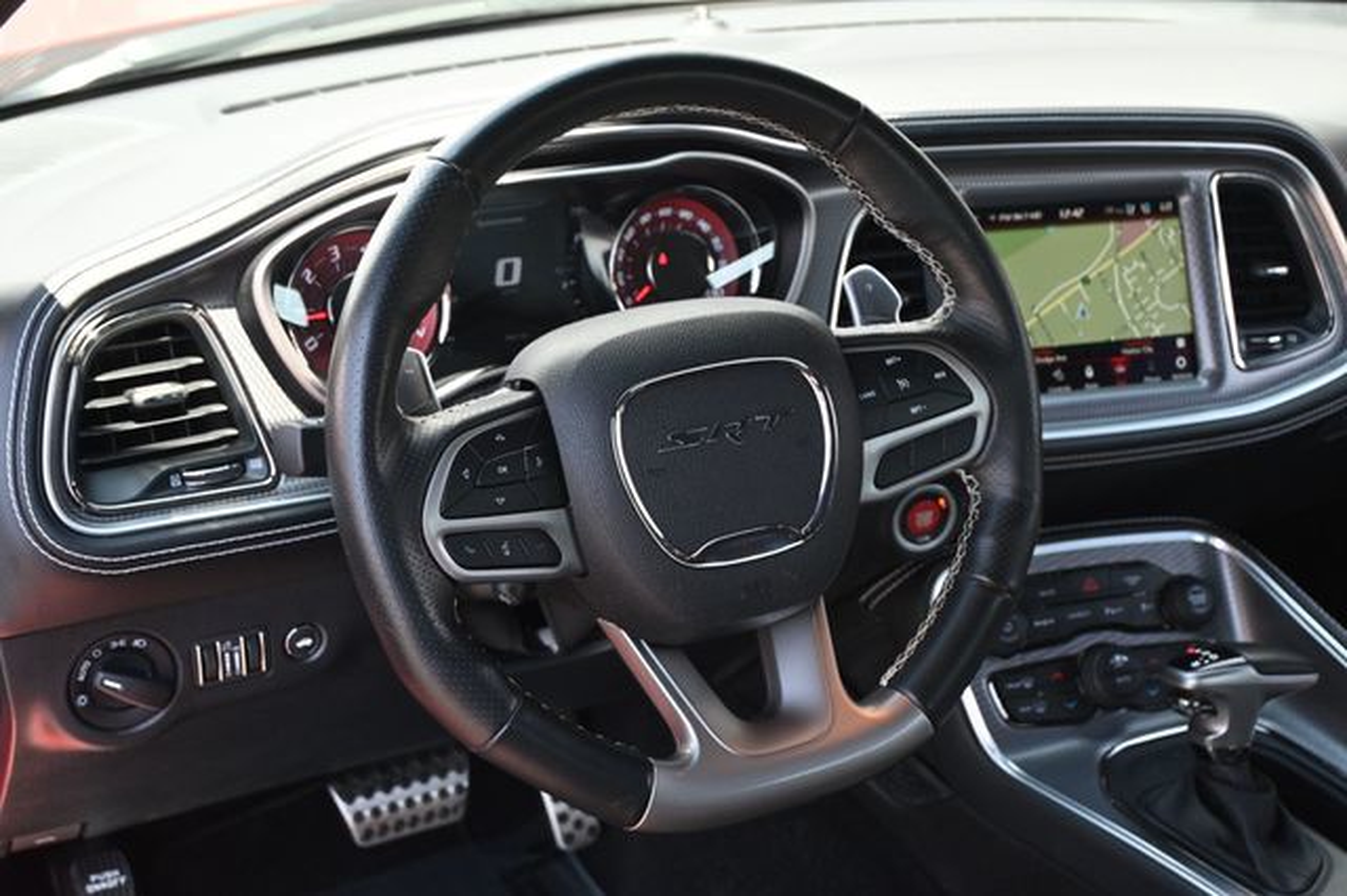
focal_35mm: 45
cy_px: 448
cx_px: 674
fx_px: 1683
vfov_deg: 29.8
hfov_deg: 43.6
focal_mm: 30
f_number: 4.8
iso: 560
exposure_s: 1/125
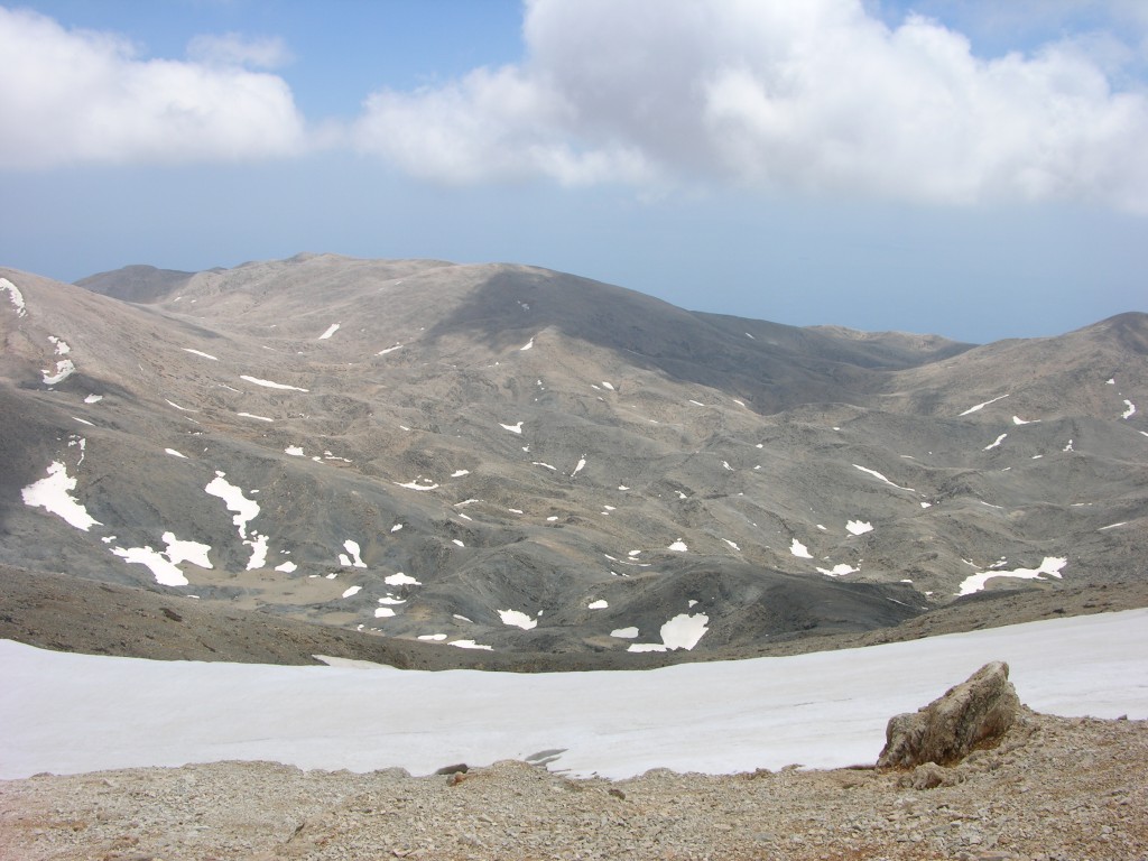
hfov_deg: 52.6
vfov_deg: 40.7
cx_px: 574
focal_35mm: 35
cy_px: 430
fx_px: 1161
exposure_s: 1/280
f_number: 7.1
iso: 50
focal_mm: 8.9
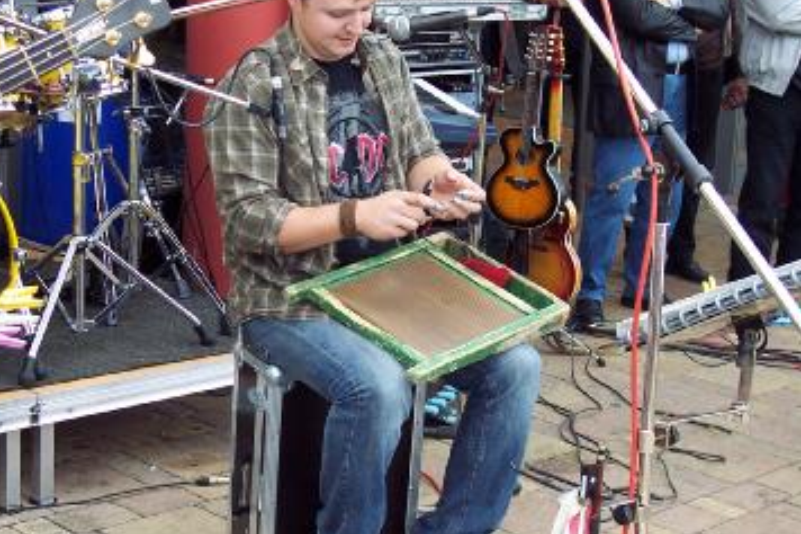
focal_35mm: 76
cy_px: 277
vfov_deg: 17.9
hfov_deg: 26.7
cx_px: 386
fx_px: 1690
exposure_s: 1/90
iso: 100
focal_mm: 10.7
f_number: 4
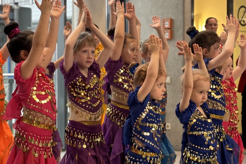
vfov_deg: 15.0
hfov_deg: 22.4
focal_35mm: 91
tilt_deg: +0.2
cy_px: 97
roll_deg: -0.5
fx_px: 622
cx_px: 110
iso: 200
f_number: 1.78
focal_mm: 6.76
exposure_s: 1/50
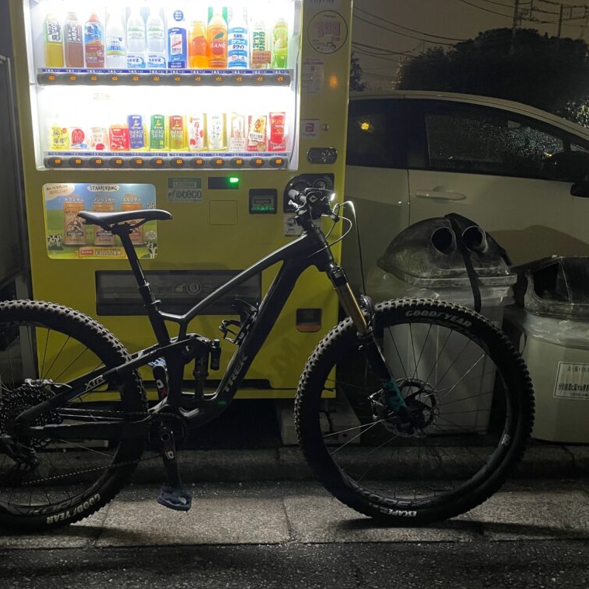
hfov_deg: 52.0
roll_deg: +0.4
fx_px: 597
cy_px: 292
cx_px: 225
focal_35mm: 31
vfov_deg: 52.5
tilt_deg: -13.0
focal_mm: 4.2
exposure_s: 1/30
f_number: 1.6
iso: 800
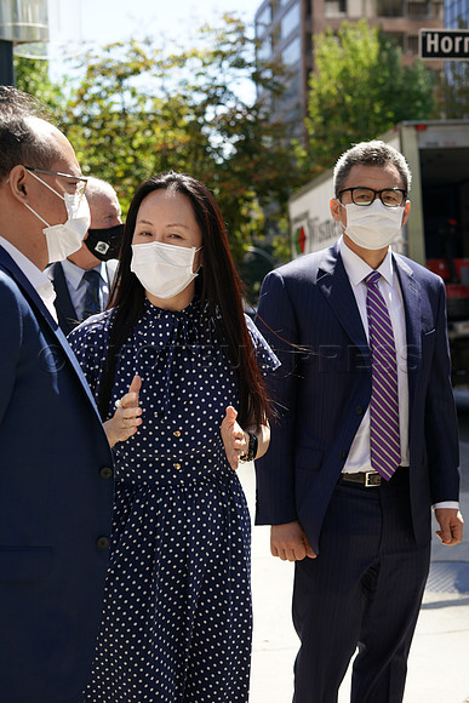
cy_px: 352
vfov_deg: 39.6
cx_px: 234
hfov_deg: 27.0
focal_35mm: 50
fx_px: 976
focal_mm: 50
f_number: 4
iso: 200
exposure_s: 1/500
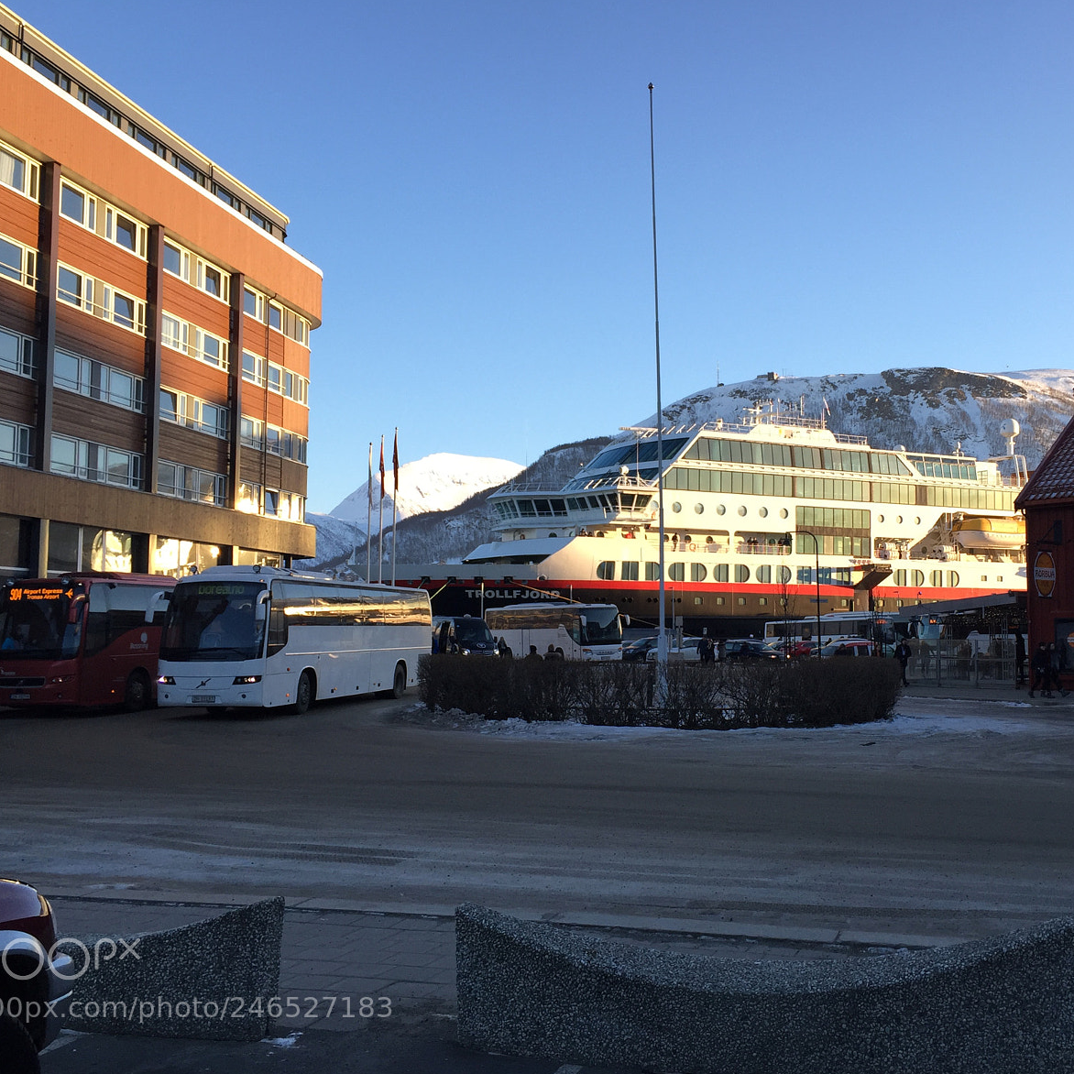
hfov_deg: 46.9
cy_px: 530
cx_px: 646
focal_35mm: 35
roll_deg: +0.5
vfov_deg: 47.2
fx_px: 1229
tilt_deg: +3.4
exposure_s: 1/335
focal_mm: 4.15
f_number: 2.2
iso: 32
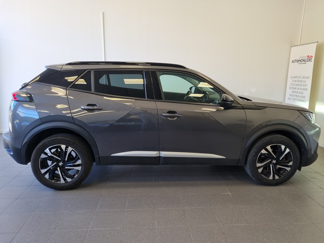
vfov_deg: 53.1
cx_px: 162
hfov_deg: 67.3
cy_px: 122
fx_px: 243
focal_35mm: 26
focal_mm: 5.4
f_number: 1.8
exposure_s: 1/100
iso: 80
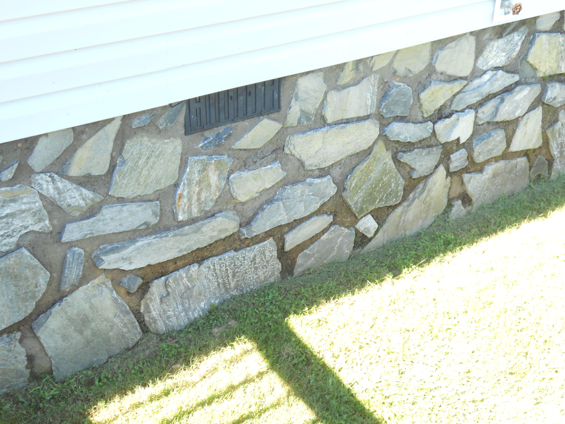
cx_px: 282
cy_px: 212
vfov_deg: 27.0
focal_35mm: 54
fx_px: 881
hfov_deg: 35.5
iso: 80
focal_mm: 9.8
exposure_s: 1/30
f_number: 4.8
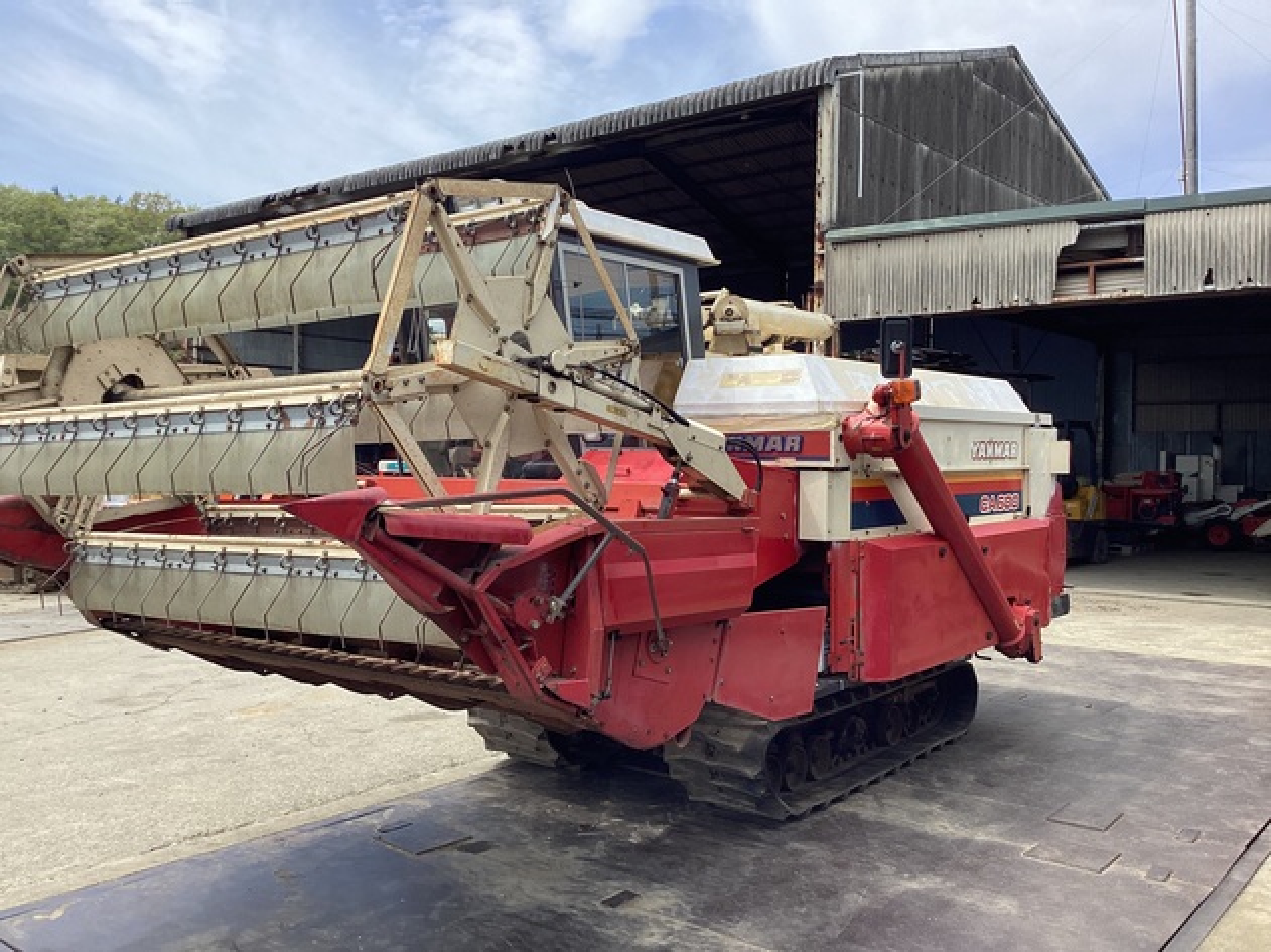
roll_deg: +0.0
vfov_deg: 45.4
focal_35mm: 31
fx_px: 1138
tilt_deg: -0.4
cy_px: 476
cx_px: 636
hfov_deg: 58.4
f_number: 2.4
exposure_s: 1/741
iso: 25
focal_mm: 3.3
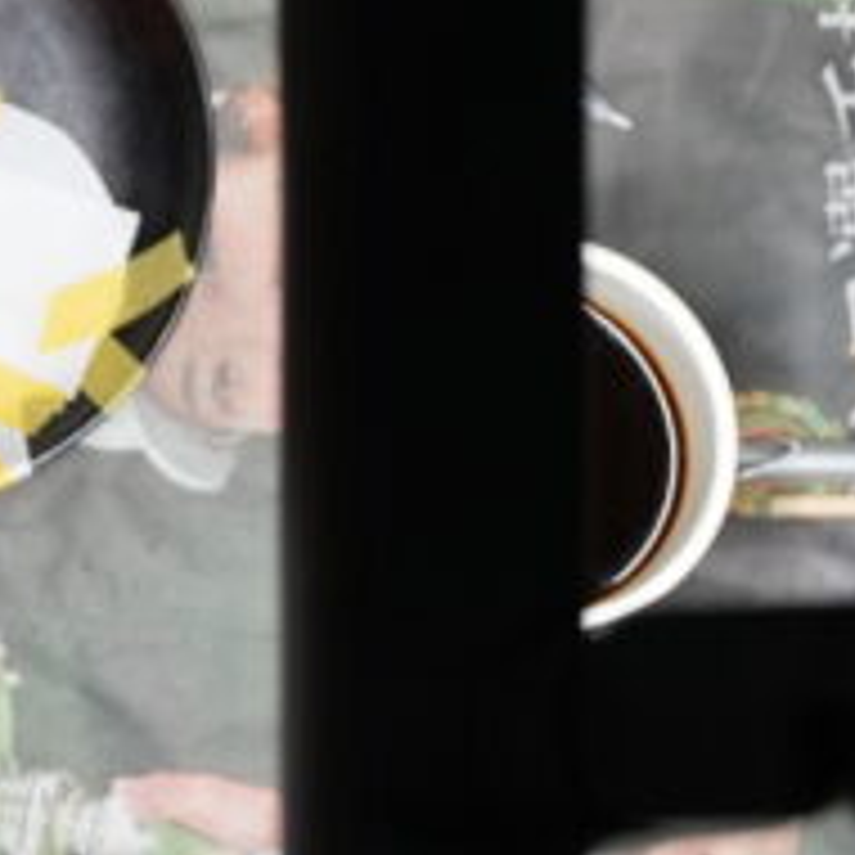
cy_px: 1210
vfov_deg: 3.1
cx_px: 824
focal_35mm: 555
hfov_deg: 3.2
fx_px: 15509
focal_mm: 121
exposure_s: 1/320
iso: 640
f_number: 2.8
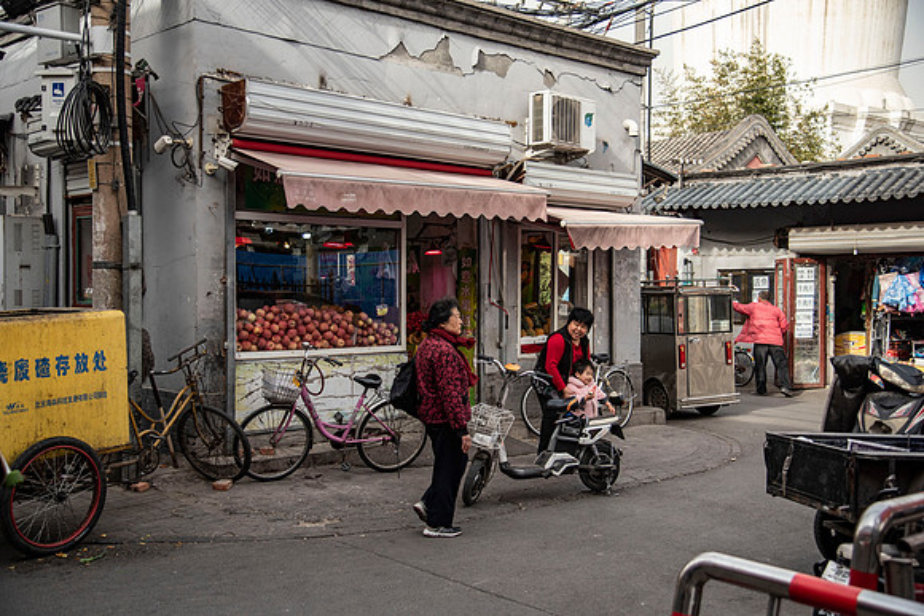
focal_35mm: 38
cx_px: 462
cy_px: 308
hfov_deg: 50.7
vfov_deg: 35.1
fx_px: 976
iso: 500
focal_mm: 38
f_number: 4
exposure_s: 1/1600
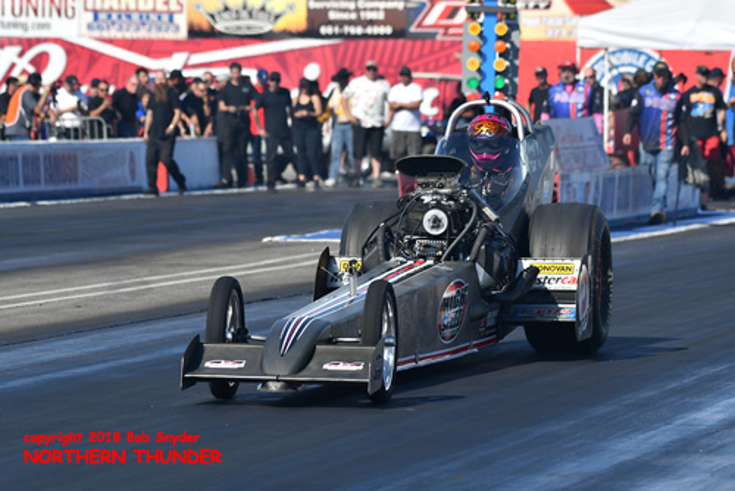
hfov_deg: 6.9
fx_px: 6128
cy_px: 246
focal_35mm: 300
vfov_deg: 4.6
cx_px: 368
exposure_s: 1/1250
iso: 160
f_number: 5.6
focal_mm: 200
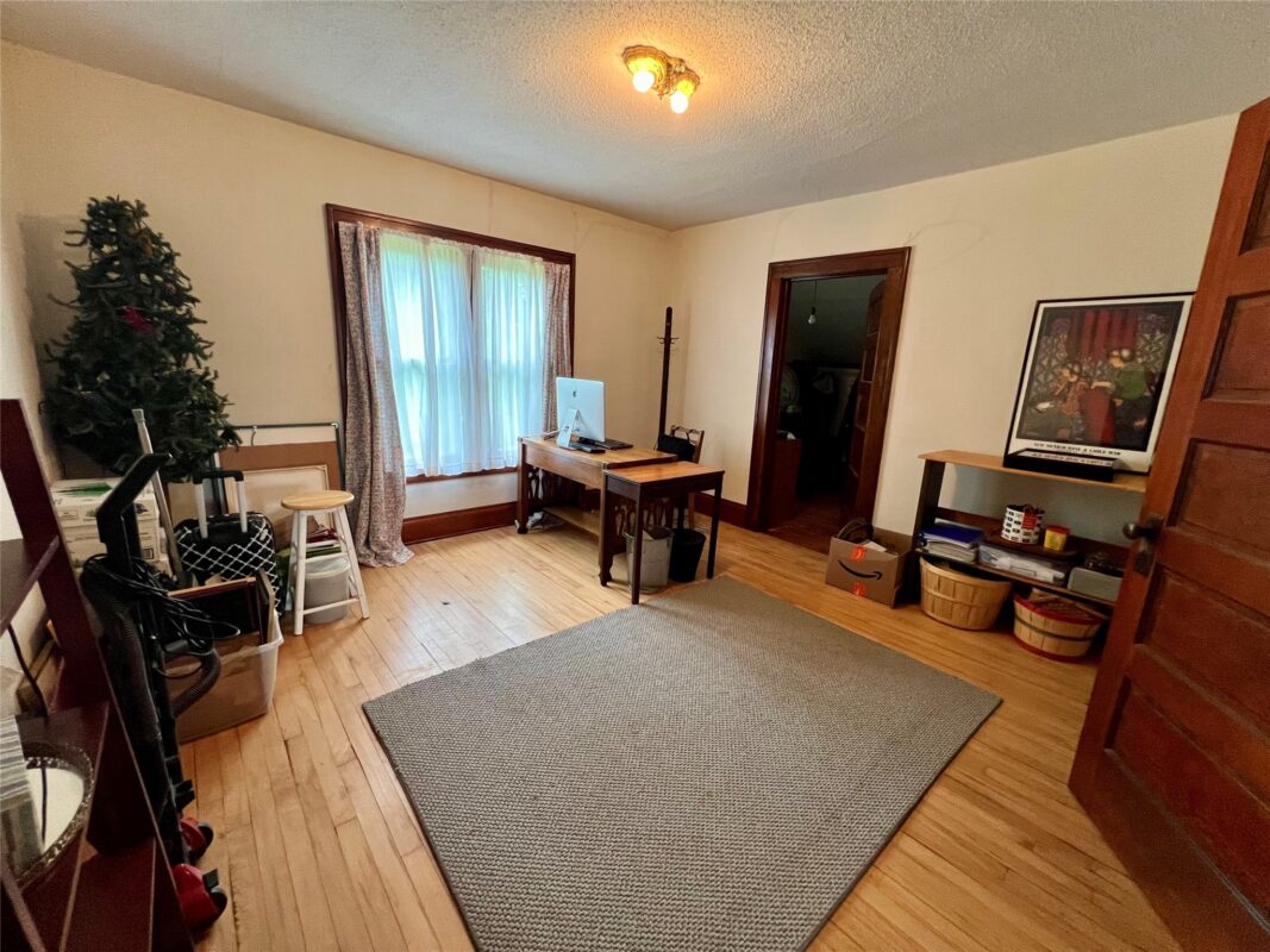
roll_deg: -2.1
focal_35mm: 13
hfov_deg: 106.2
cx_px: 635
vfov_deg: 89.9
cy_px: 476
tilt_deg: -11.7
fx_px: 477
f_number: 1.8
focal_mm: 1.57
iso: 320
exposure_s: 1/60
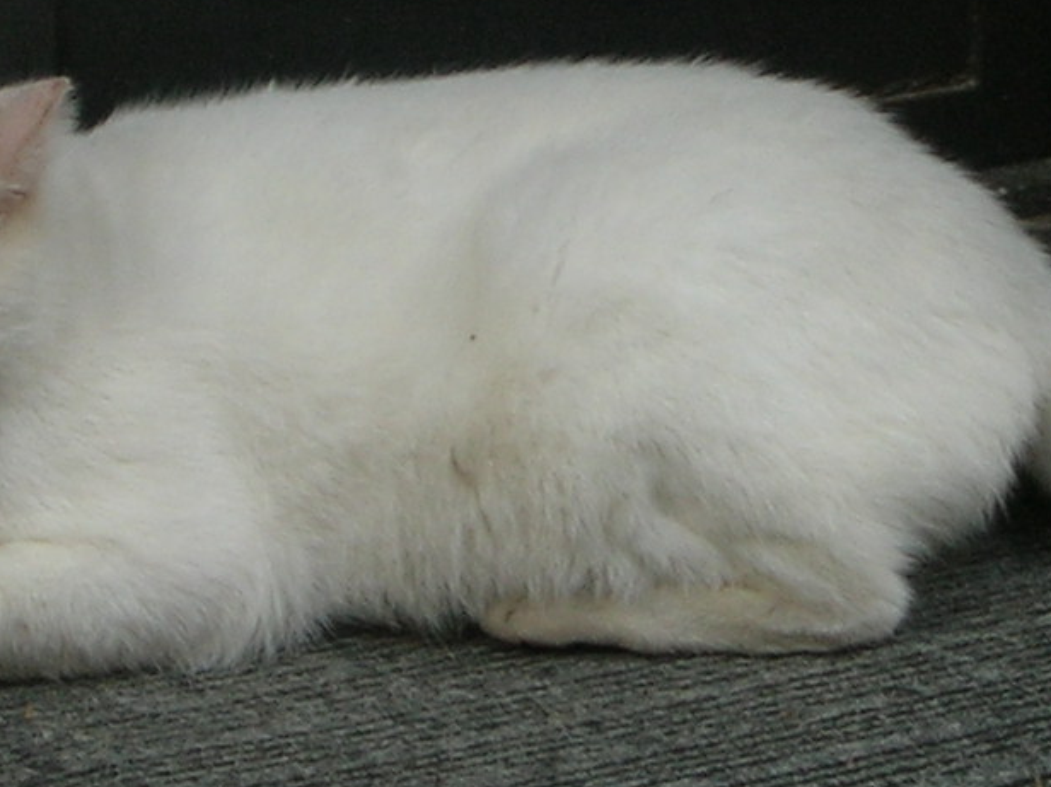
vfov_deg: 6.1
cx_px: 515
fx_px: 7433
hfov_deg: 8.1
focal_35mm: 245
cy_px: 193
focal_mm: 11
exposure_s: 1/132
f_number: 3.8
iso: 50
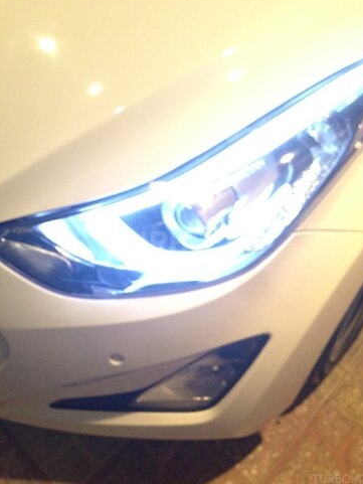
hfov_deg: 41.8
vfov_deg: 53.9
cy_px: 243
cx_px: 186
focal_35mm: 34
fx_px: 475
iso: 320
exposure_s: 1/20
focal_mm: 4.12
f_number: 2.4
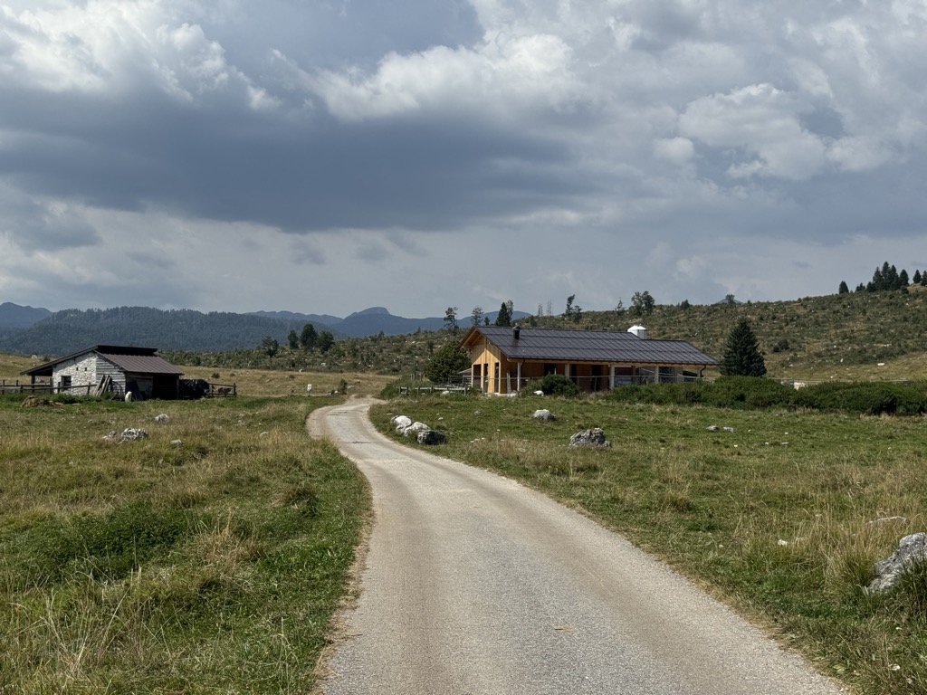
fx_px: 1285
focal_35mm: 48
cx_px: 464
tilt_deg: +2.1
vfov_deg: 30.3
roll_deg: -0.5
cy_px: 348
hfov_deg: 39.7
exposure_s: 1/9009
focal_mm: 6.76
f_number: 1.78
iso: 64
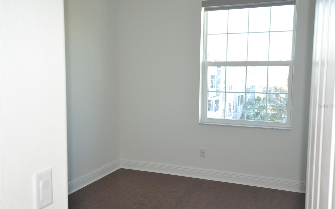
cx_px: 168
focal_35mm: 37
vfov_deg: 34.4
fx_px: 338
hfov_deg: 52.8
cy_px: 106
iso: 450
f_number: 4.5
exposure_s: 1/60
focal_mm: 24
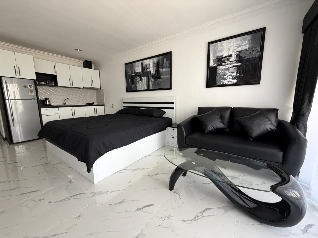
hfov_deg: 102.1
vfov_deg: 85.7
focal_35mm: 14
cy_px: 119
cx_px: 159
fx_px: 129
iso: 160
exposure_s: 1/121
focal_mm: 2.22
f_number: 2.2
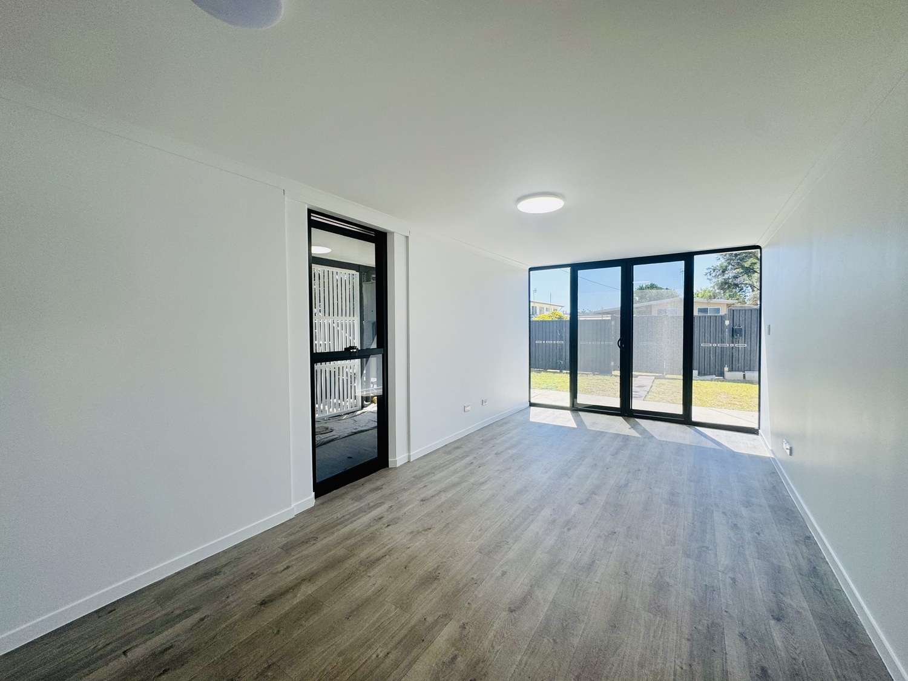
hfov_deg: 102.1
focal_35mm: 14
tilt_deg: -1.5
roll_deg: +0.5
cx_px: 454
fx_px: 367
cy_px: 340
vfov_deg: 85.7
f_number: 2.2
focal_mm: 2.22
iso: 50
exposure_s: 1/99
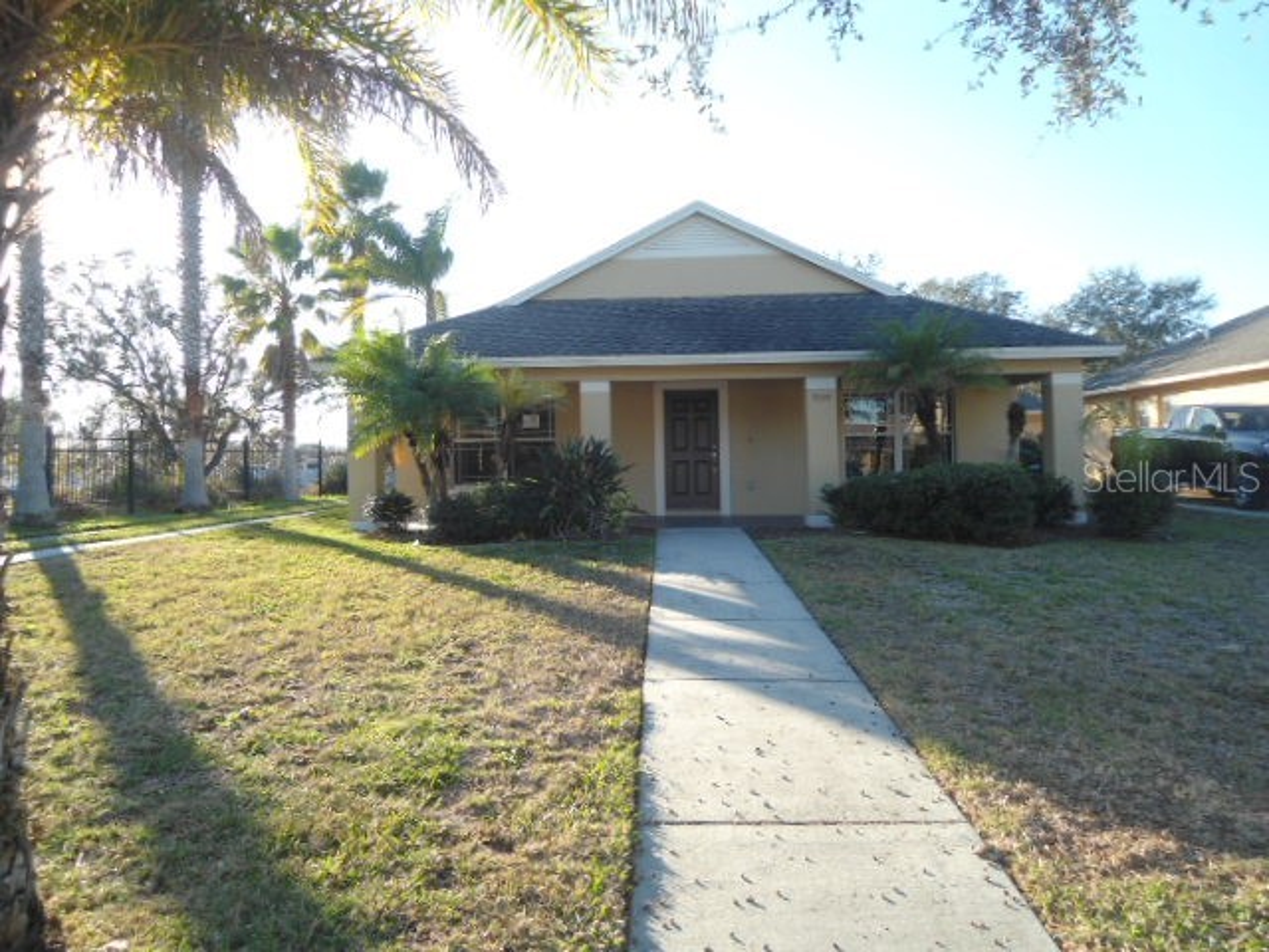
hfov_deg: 67.3
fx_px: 953
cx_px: 634
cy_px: 476
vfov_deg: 53.1
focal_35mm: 26
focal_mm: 4.7
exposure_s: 1/250
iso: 80
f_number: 2.8
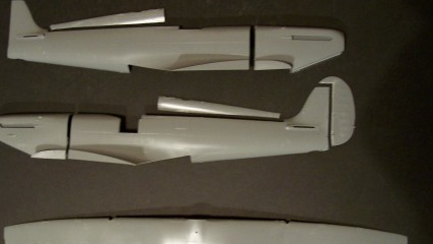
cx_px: 210
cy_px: 187
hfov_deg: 42.9
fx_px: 551
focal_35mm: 48
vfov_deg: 24.6
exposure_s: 1/8
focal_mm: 5.6
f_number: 2.8
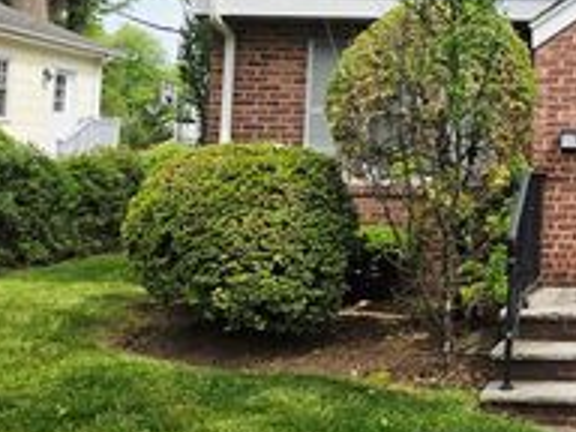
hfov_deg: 28.2
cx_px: 684
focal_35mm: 60
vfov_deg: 24.0
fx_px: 998
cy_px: 82
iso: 80
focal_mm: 5.4
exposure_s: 1/3333
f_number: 1.8
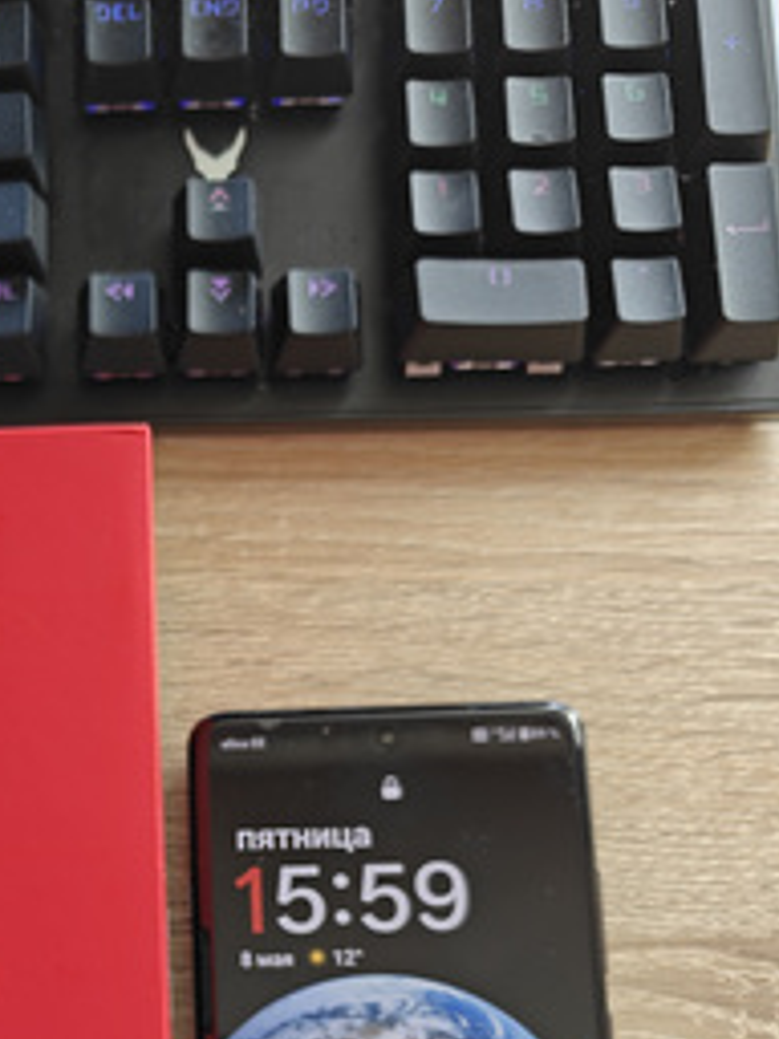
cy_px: 848
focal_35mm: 45
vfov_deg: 40.2
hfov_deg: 31.1
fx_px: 1350
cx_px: 116
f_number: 1.6
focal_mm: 6.06
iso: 50
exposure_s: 1/57
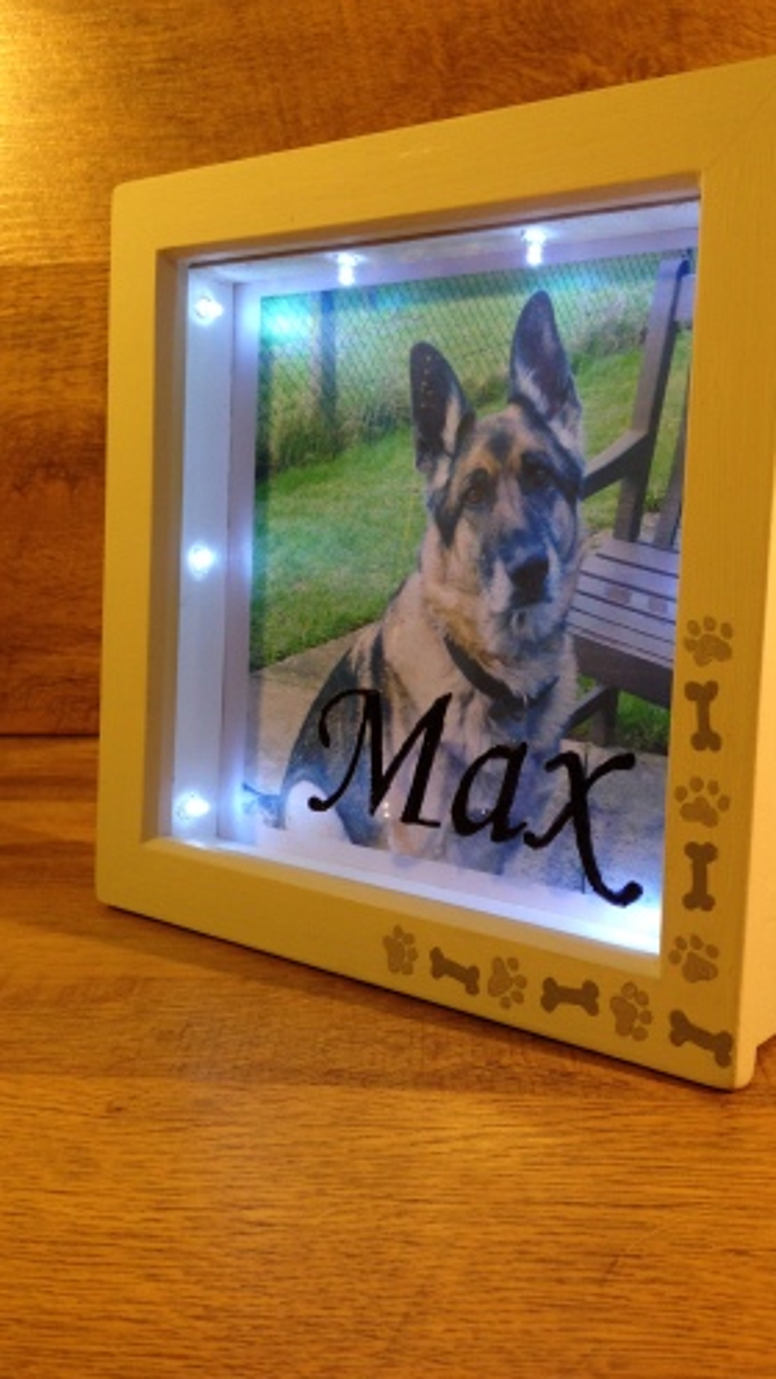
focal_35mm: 37
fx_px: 1354
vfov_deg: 54.0
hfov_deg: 31.9
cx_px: 477
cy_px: 673
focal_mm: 4.12
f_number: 2.4
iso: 80
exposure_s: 1/20
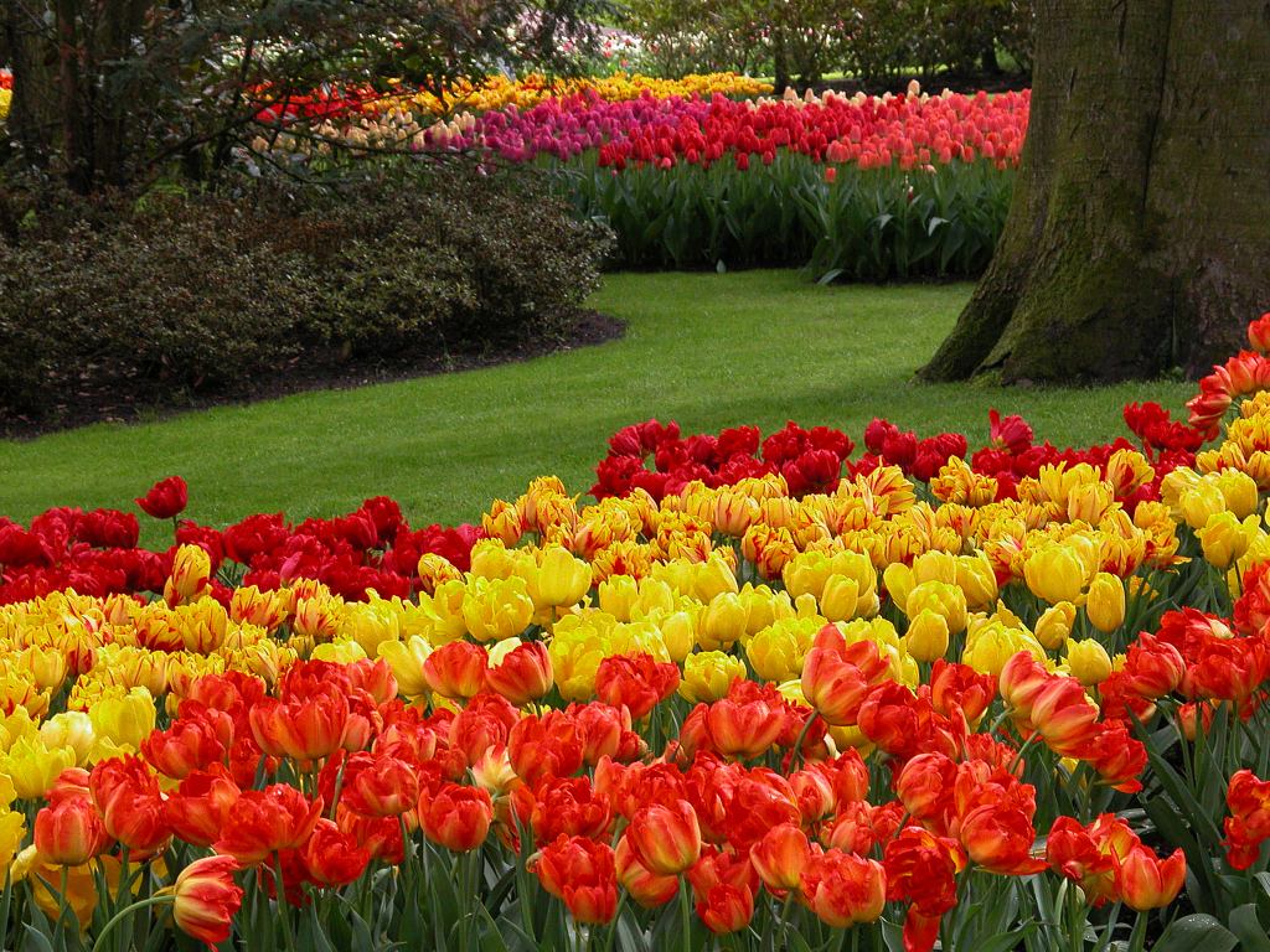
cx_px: 635
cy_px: 476
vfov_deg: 10.9
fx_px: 4990
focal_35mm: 136
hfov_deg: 14.5
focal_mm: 34.7
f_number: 5.4
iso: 200
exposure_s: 1/309
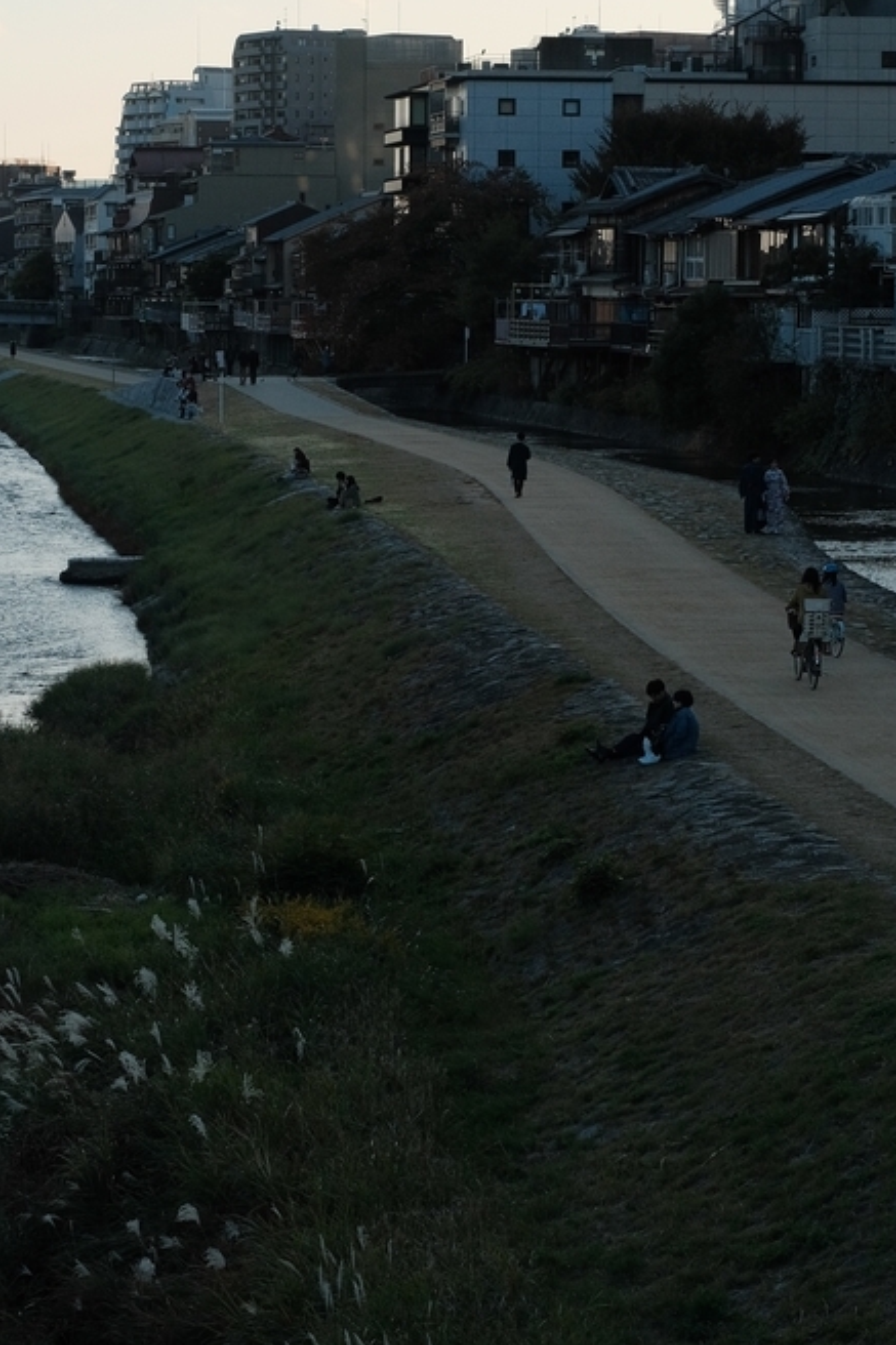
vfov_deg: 21.0
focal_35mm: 97
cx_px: 324
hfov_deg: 14.1
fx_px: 3623
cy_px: 617
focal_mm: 35
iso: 800
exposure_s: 1/1700
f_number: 5.6
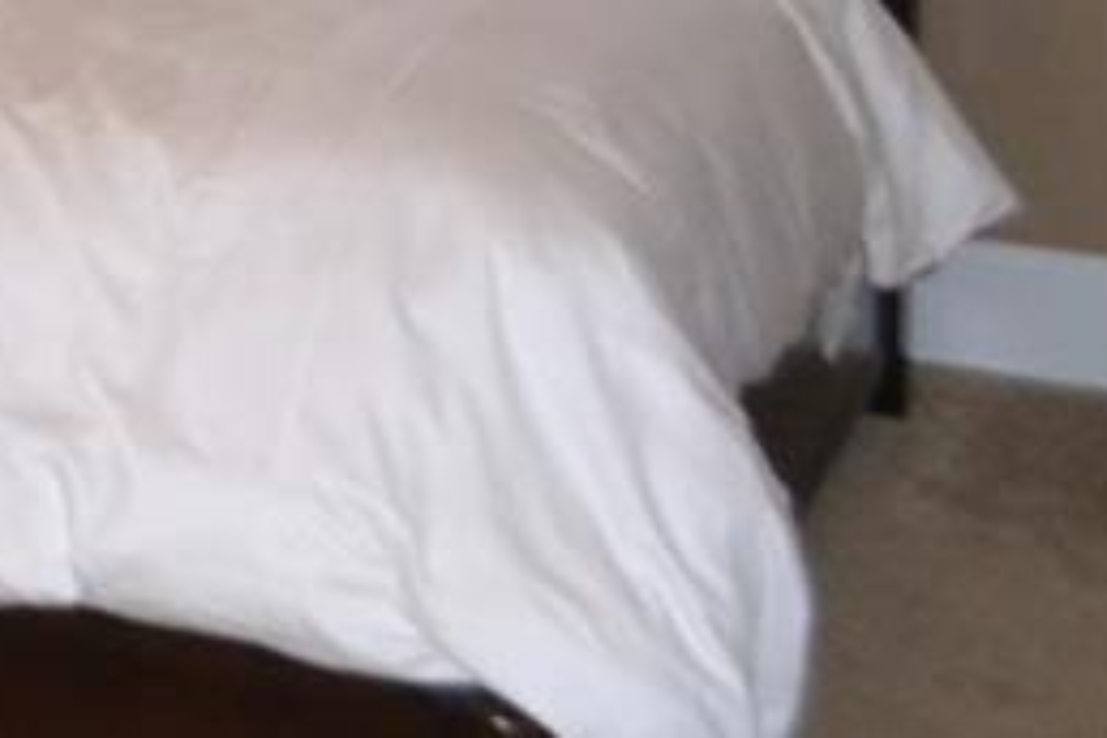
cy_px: -596
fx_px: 3290
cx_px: -922
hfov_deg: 16.0
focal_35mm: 107
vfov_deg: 11.8
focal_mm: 18
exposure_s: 1/60
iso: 1400
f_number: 5
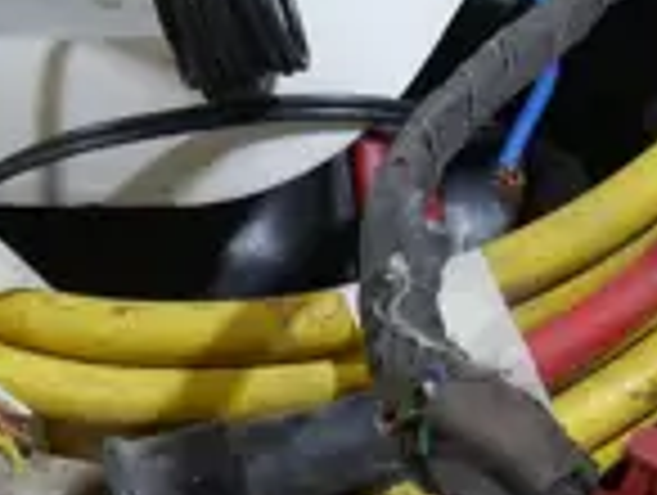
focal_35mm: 196
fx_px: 3726
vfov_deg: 7.6
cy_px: 187
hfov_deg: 10.0
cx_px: 698
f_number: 3.5
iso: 250
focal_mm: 14
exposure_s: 1/60
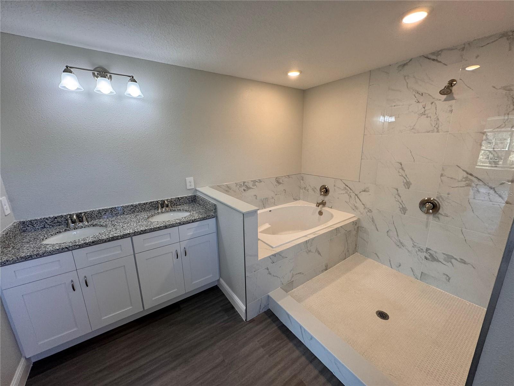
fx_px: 208
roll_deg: +0.8
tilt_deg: -14.2
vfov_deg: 85.7
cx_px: 257
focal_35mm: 14
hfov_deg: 102.1
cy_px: 193
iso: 160
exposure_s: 1/120
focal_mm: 2.22
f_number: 2.2
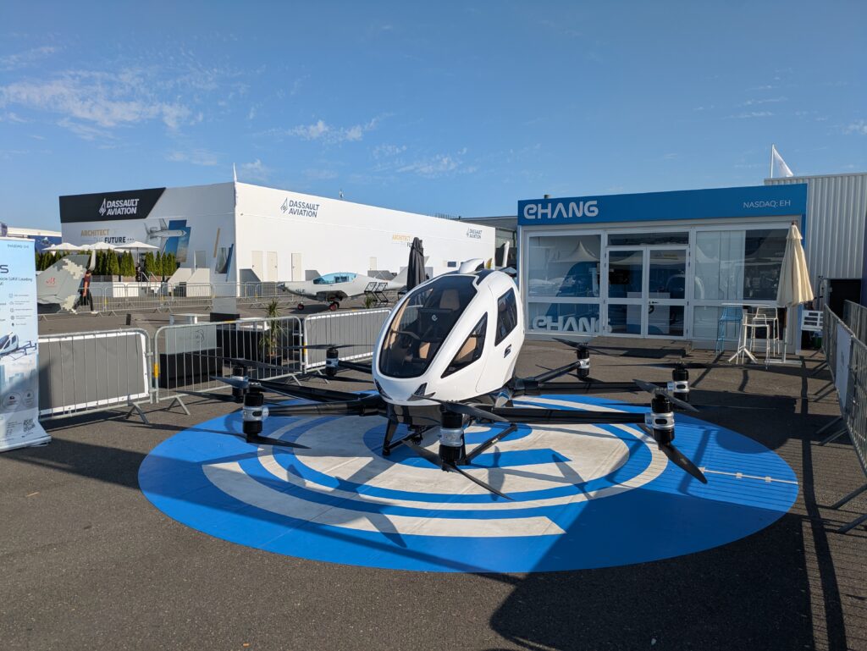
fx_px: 626
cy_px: 326
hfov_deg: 69.4
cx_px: 434
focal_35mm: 25
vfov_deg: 54.9
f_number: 1.89
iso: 49
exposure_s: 1/3559
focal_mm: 5.43
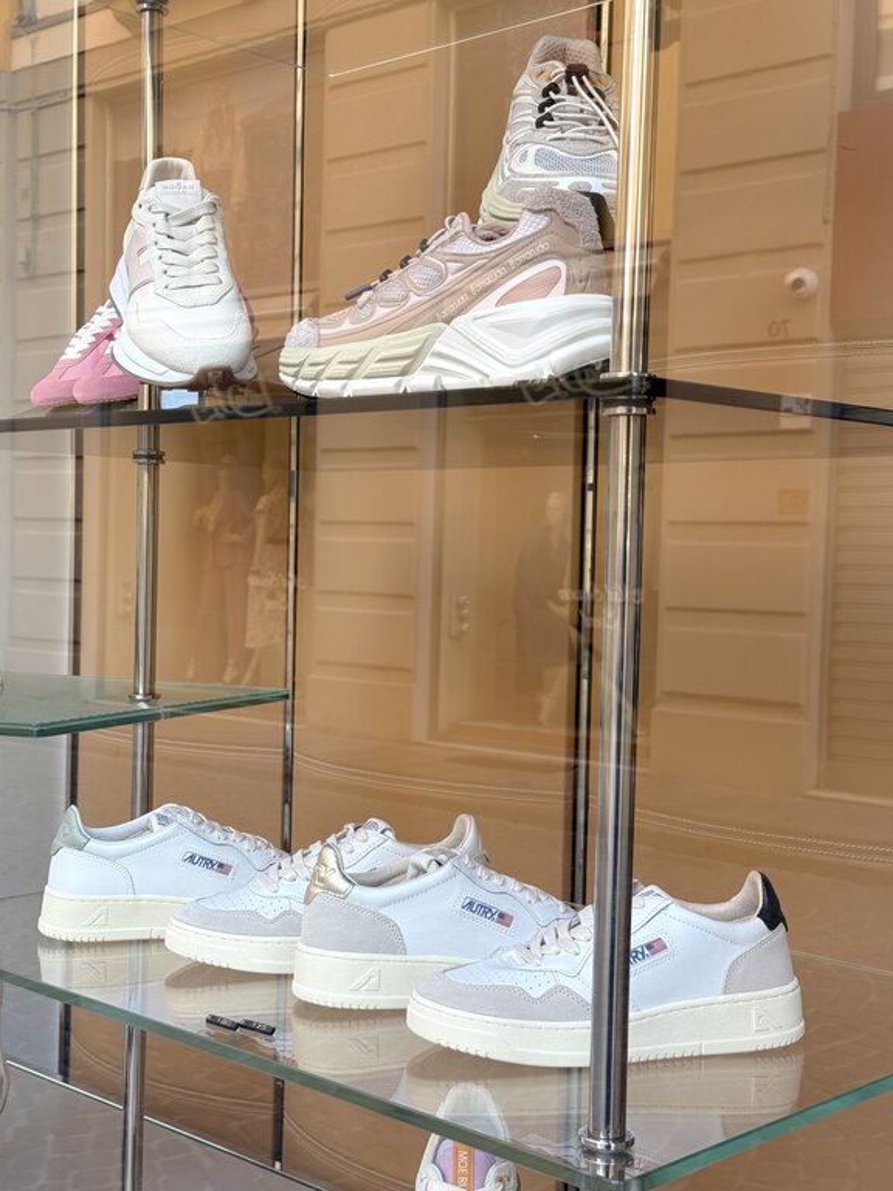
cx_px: 446
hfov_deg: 30.3
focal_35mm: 48
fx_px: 1651
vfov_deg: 39.7
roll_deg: -1.6
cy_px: 596
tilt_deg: -1.4
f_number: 1.78
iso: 50
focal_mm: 6.76
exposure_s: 1/178
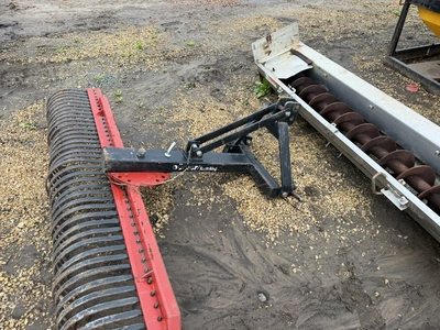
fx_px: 305
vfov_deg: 56.8
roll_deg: +2.3
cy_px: 165
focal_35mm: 24
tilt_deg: -37.3
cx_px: 220
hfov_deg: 71.6
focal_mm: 6.76
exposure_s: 1/367
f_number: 1.78
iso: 80
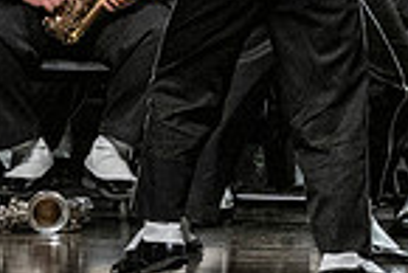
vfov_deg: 1.5
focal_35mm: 897
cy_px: -79
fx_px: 10176
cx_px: 658
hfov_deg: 2.3
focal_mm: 150
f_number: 4
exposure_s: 1/500
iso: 4000
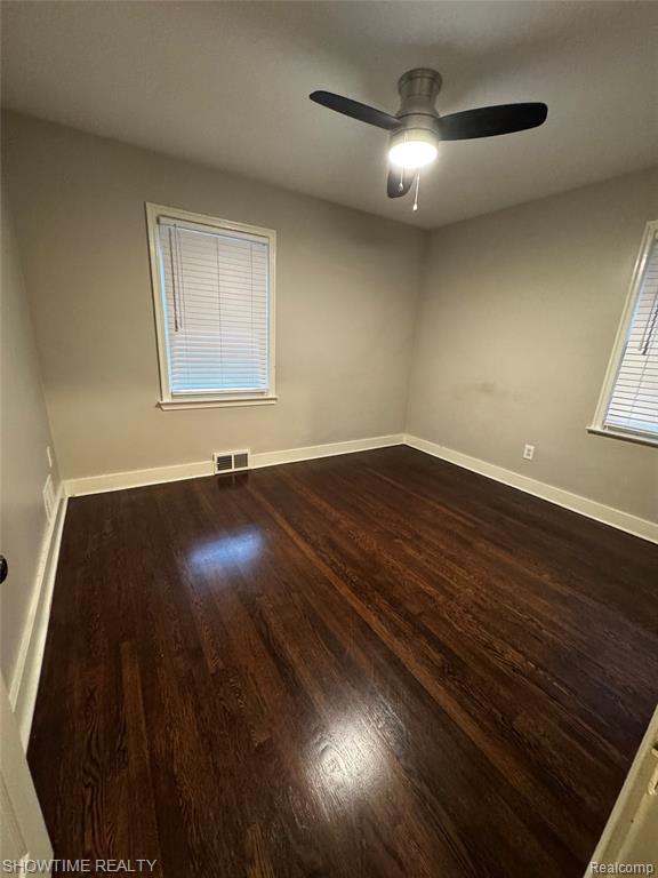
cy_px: 439
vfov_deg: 102.1
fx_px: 355
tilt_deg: -14.9
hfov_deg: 85.7
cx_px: 329
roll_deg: -3.7
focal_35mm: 14
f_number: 2.2
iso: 640
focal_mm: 2.22
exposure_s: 1/60
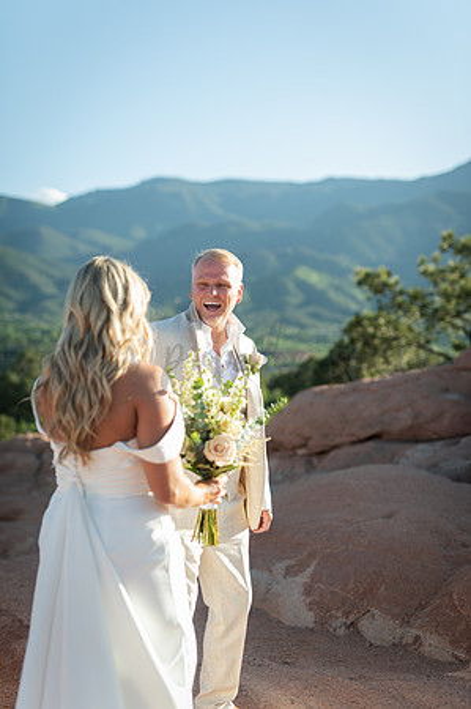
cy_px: 354
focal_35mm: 50
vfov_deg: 39.6
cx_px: 236
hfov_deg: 26.9
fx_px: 983
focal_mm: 50
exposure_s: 1/1000
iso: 100
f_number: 2
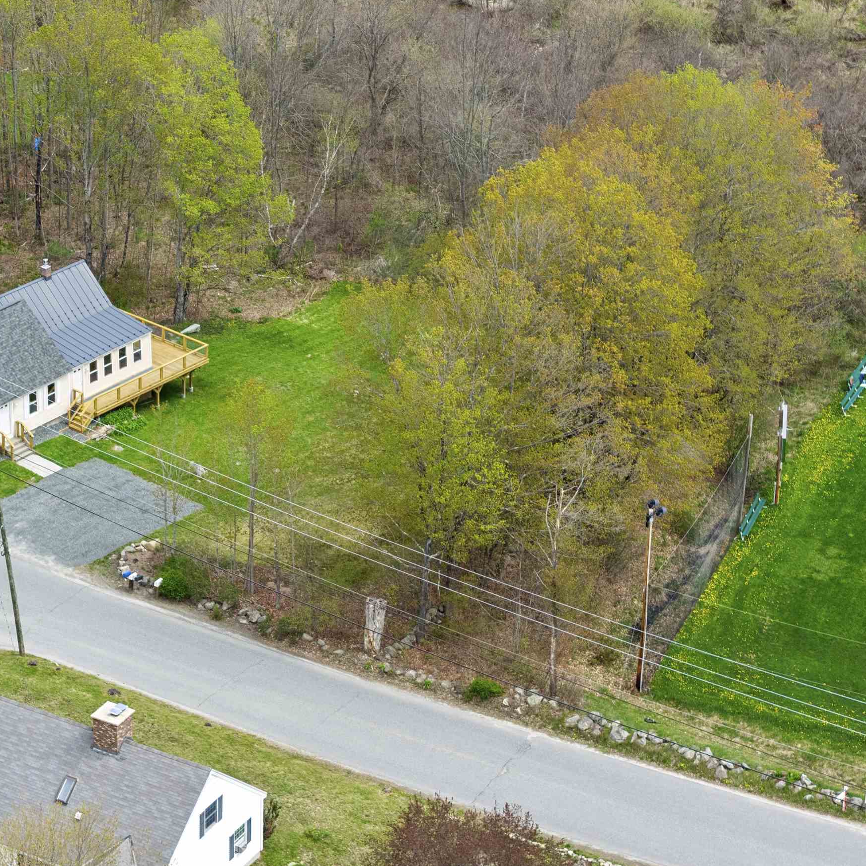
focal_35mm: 109
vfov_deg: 16.0
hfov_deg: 15.9
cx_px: 234
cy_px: 347
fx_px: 3085
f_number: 2.8
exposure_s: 1/640
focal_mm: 19.4
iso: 160
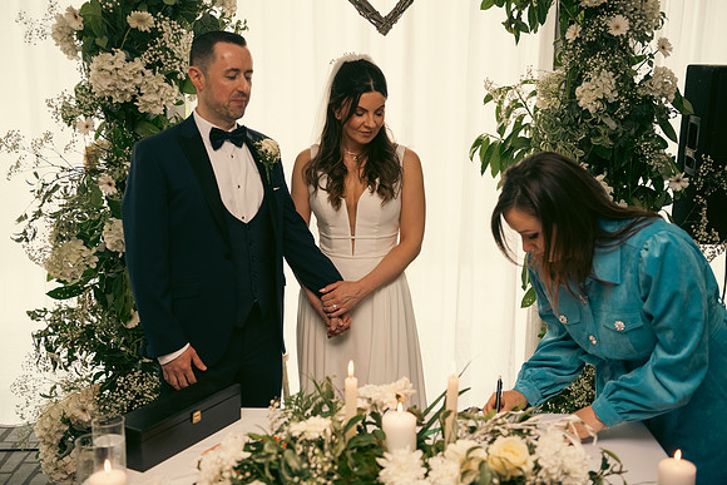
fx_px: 889
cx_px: 364
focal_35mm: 44
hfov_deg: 44.5
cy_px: 242
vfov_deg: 30.5
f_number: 3.5
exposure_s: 1/160
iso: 640
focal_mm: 44
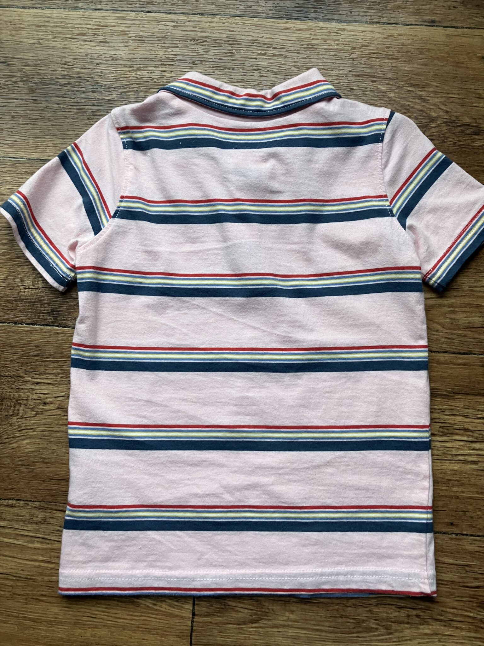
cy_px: 323
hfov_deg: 49.7
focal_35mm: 28
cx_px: 242
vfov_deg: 63.4
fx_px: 522
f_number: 1.8
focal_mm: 3.99
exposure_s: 1/73
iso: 80
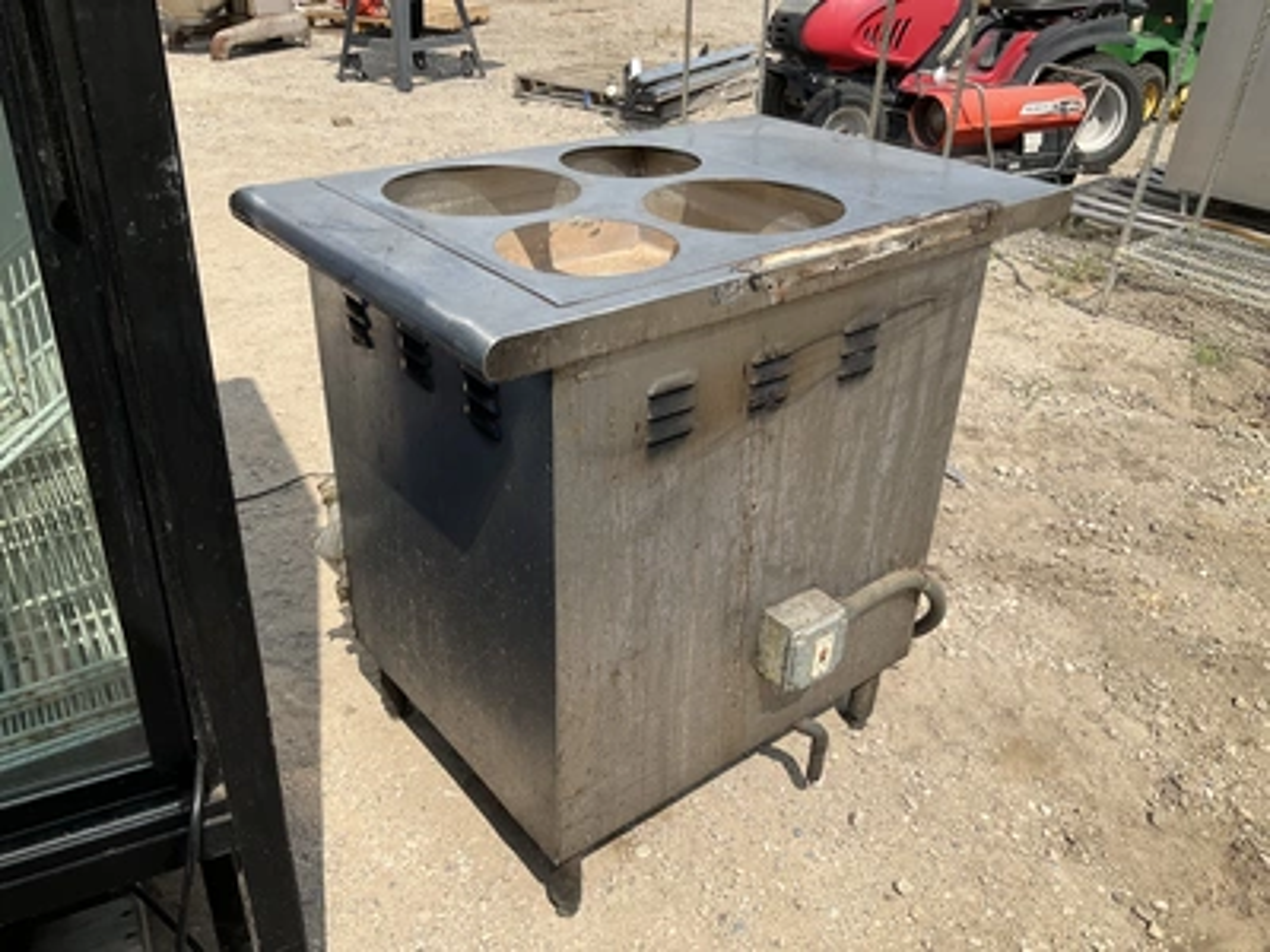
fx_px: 1064
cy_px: 476
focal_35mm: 29
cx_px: 635
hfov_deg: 61.7
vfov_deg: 48.2
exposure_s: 1/1730
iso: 25
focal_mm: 3
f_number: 1.8
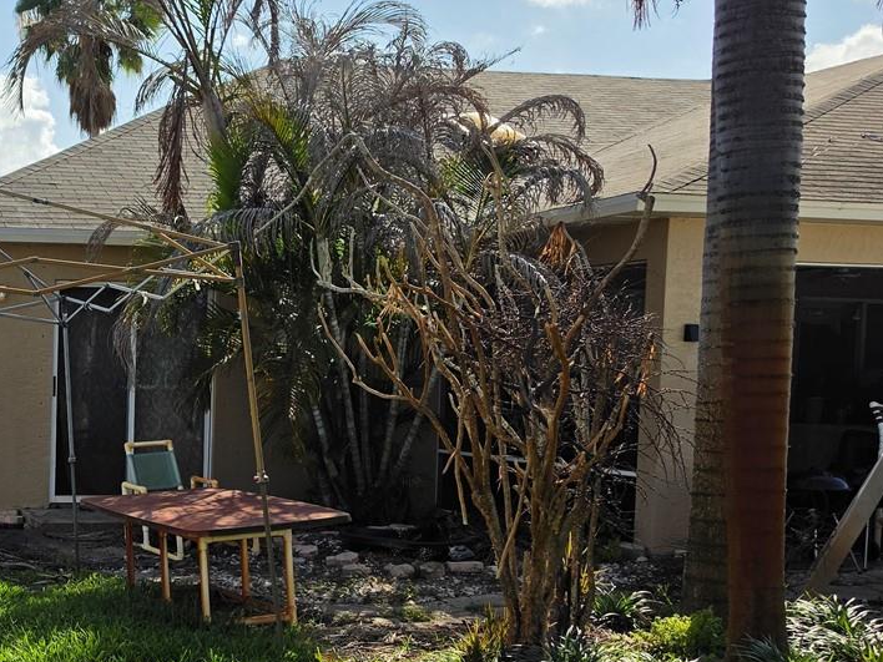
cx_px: -27
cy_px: 448
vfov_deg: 27.8
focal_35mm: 52
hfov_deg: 33.3
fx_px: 1326
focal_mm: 6.5
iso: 40
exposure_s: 1/7939
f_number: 1.4
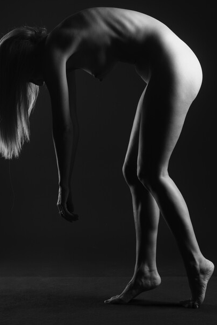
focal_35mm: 105
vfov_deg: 19.4
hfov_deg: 13.1
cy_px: 132
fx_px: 947
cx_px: 96
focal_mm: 85
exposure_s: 1/125
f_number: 9
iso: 100
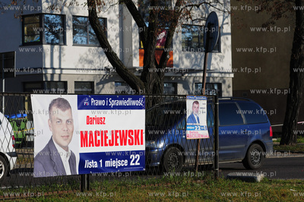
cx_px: 152
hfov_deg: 16.7
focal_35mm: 123
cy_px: 101
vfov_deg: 11.1
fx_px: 1038
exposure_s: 1/640
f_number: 8
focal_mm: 82
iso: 250
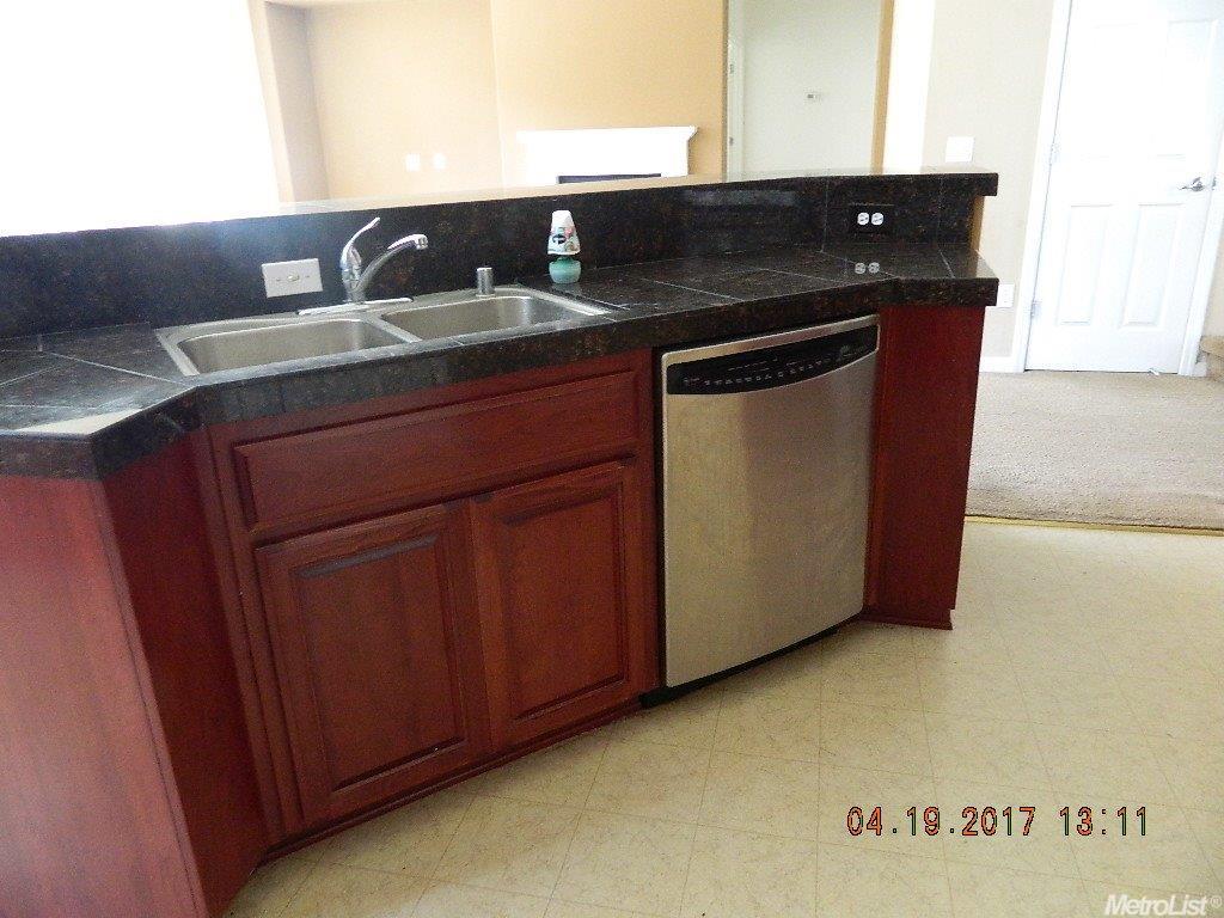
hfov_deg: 69.4
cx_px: 612
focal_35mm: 25
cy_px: 459
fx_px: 884
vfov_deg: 54.9
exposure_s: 1/25
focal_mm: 4.5
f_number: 3.1
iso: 400
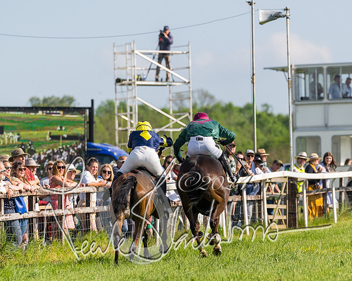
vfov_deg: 3.9
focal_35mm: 400
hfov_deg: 4.8
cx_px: 244
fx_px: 4161
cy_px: 215
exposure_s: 1/6400
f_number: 4
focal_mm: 200
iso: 500
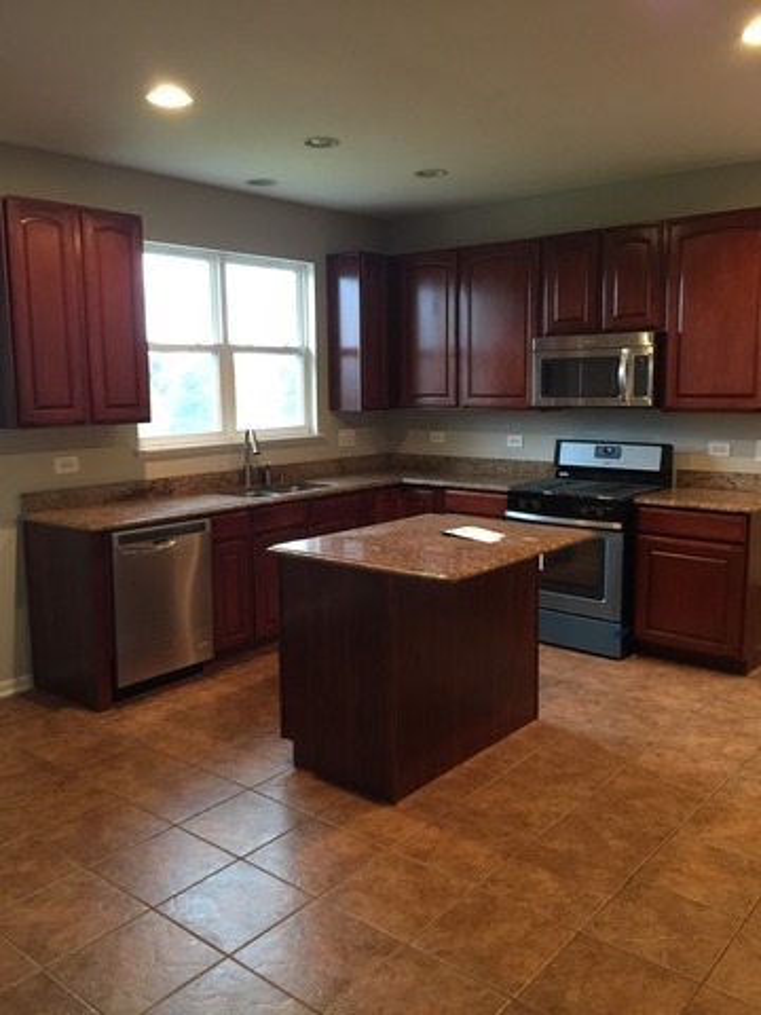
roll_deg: +0.6
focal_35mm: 29
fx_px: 850
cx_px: 380
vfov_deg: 61.7
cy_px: 508
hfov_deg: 48.2
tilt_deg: -7.9
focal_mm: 4.15
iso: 100
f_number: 2.2
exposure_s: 1/10
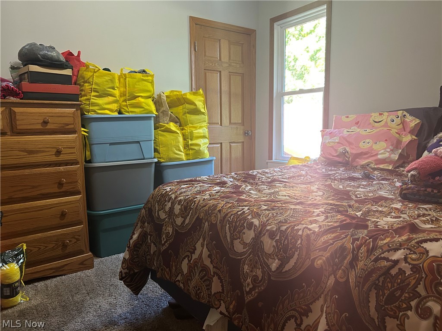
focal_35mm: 26
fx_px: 332
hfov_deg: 67.3
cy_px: 166
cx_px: 221
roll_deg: +0.5
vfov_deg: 53.1
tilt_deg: -8.3
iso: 320
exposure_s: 1/60
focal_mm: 5.7
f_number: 1.5
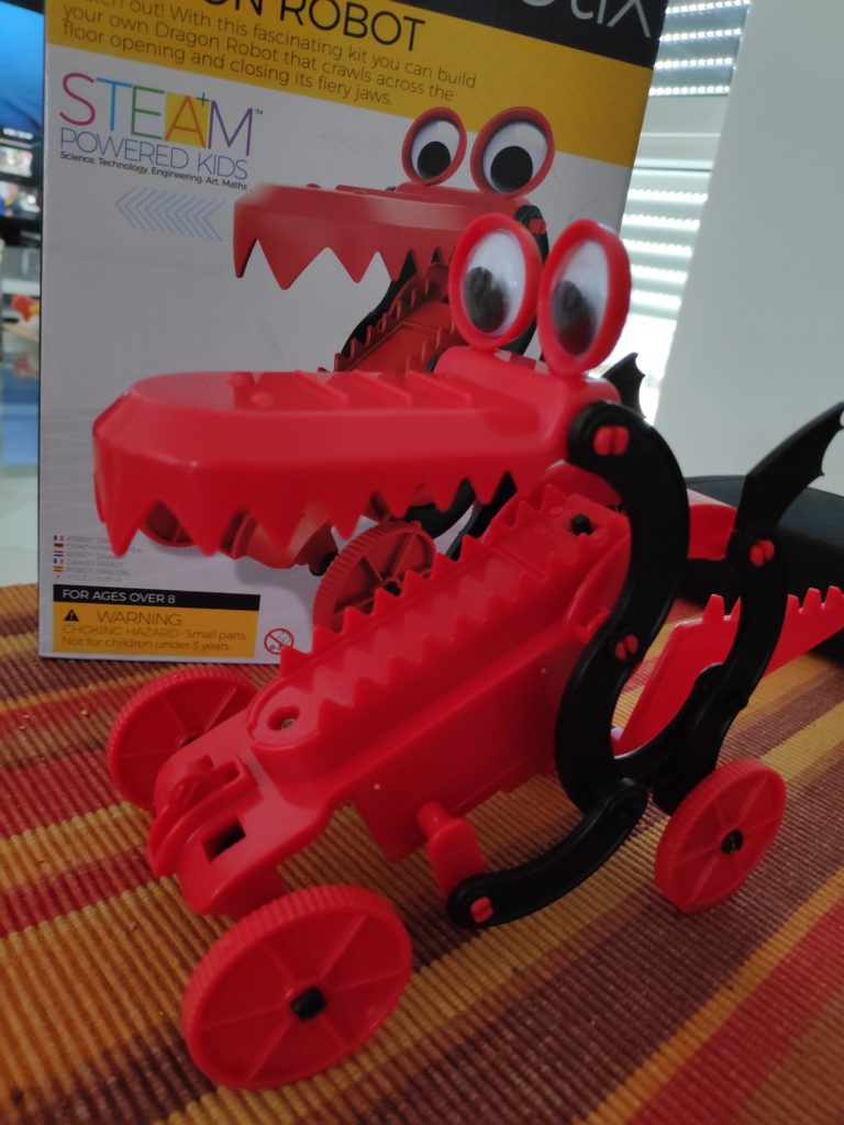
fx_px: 650
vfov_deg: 81.7
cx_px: 422
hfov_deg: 66.0
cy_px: 562
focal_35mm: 20
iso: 497
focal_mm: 3.94
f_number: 1.9
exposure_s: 1/50
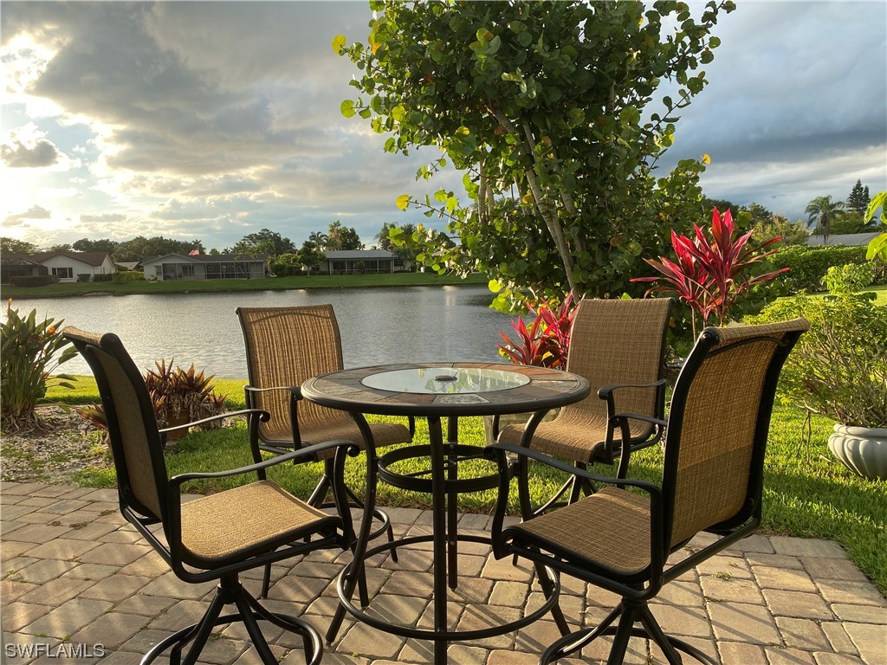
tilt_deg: -7.0
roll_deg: +1.2
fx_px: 666
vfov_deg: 53.1
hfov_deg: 67.3
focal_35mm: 26
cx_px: 444
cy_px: 332
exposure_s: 1/949
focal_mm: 4.25
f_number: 1.8
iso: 32
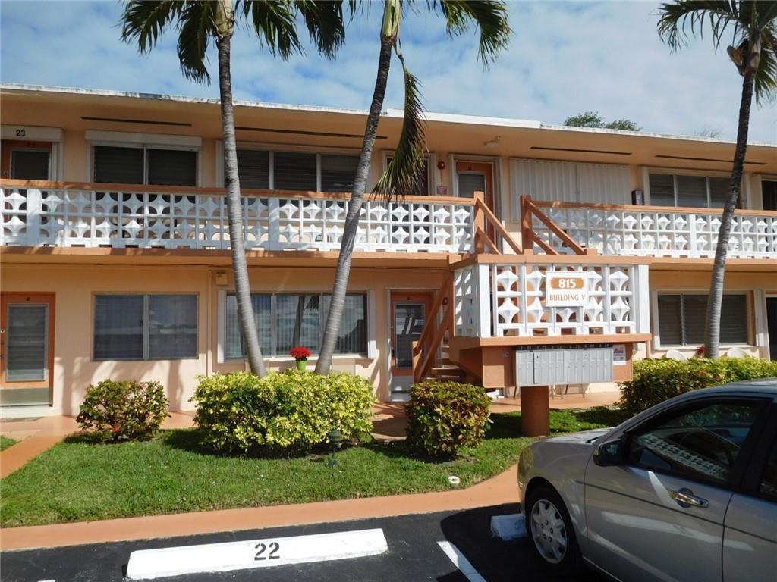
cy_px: 291
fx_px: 561
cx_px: 388
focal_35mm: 25
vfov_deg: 54.9
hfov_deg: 69.4
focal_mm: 4.5
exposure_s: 1/800
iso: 125
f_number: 6.8
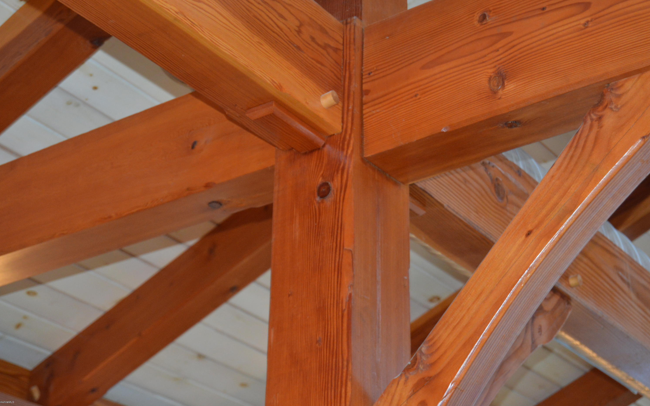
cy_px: 198
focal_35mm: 74
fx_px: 1311
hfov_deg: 27.8
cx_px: 324
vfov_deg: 17.6
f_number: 5.3
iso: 1250
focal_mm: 48
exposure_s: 1/60
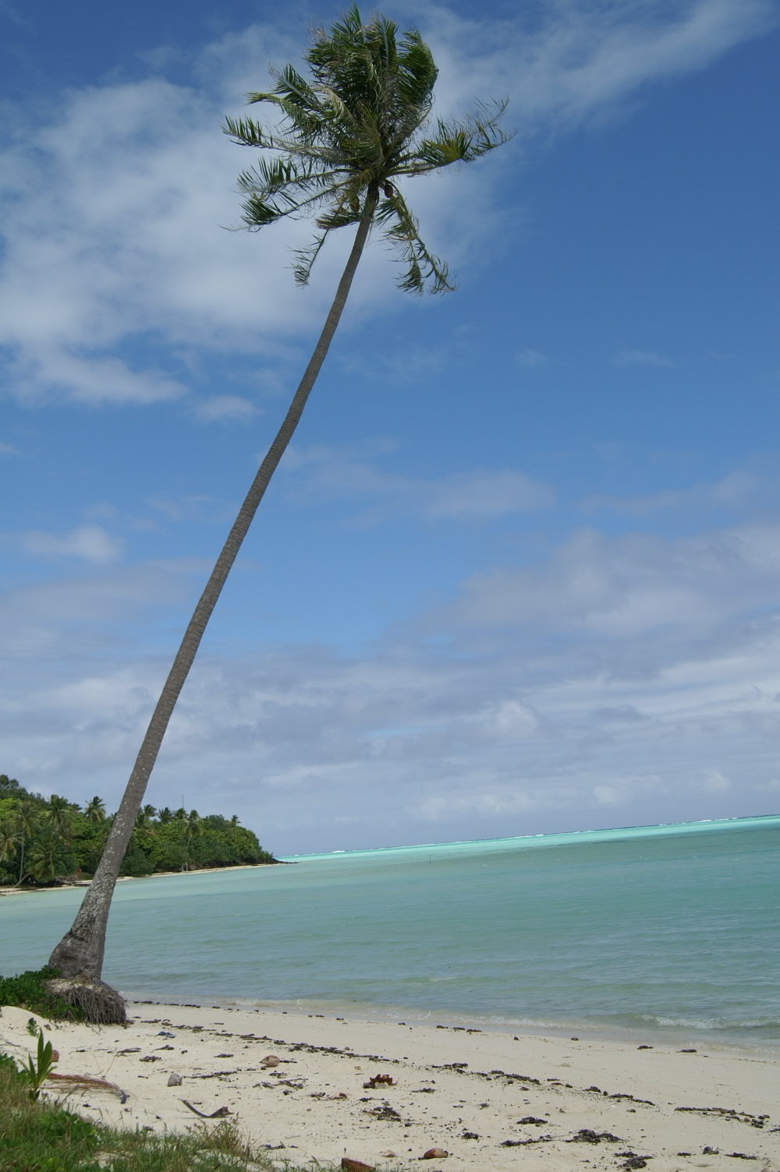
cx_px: 390
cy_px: 586
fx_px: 1270
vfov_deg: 49.6
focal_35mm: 39
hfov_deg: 34.1
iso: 100
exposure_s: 1/640
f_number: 8
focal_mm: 26
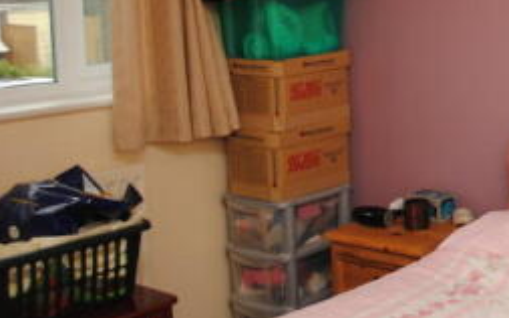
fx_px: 985
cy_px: 96
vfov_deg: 18.3
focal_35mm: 71
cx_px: 639
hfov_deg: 25.5
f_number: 3.5
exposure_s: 1/200
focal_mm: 18
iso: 100
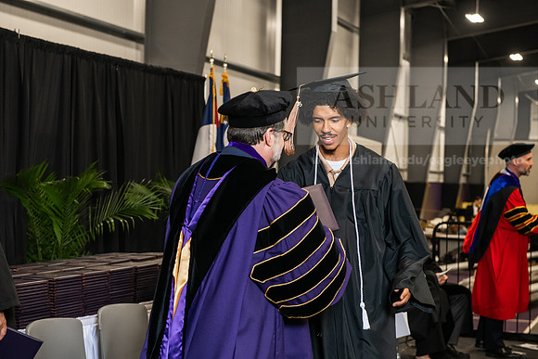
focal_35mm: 70
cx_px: 269
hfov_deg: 28.8
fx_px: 1046
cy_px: 180
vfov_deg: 19.5
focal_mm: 70
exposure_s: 1/200
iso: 2500
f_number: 5
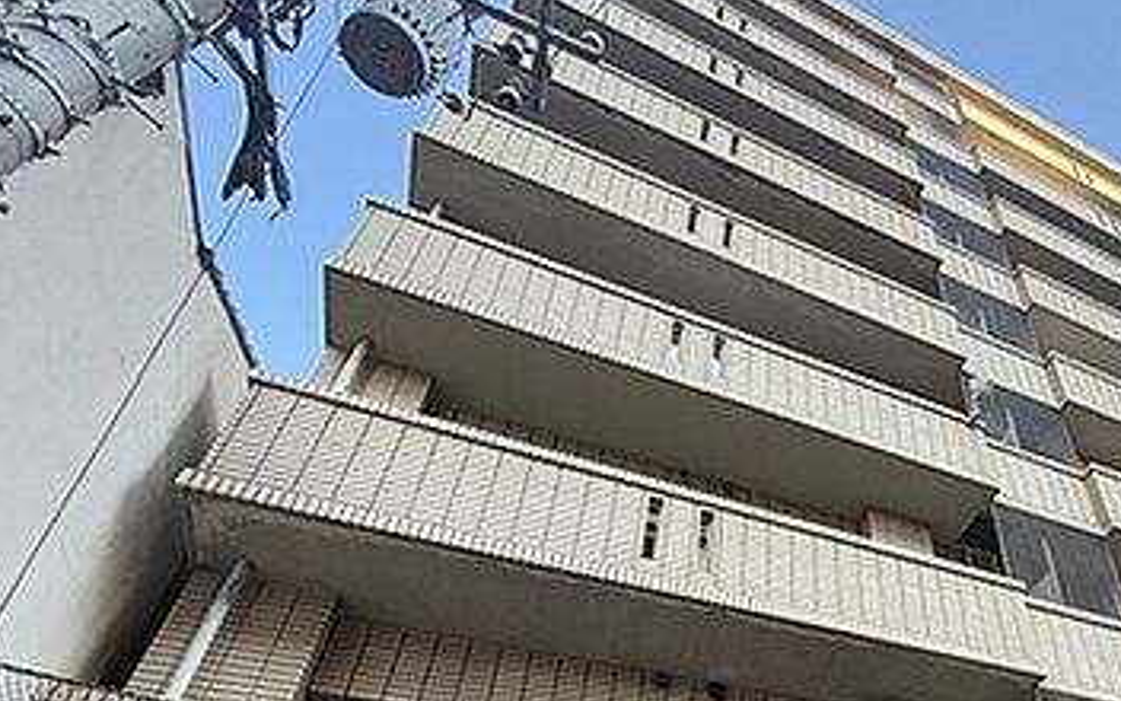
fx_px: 825
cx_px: 933
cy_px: 602
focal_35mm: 27
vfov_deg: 42.9
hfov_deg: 61.4
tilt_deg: +37.9
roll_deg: +8.0
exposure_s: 1/99
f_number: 2.2
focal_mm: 2.22
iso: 64
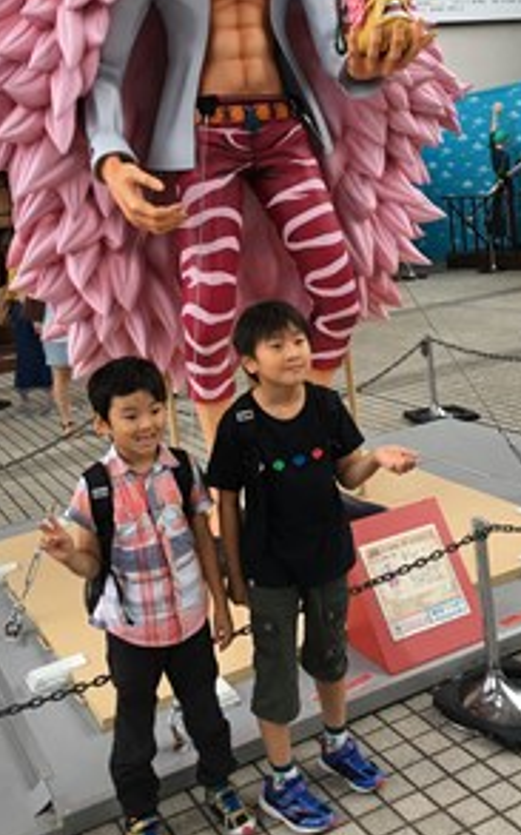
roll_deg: +6.2
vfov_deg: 46.5
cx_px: 279
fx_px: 955
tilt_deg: -5.3
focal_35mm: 42
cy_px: 285
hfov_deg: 30.5
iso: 32
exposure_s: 1/40
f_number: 2.2
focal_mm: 4.15
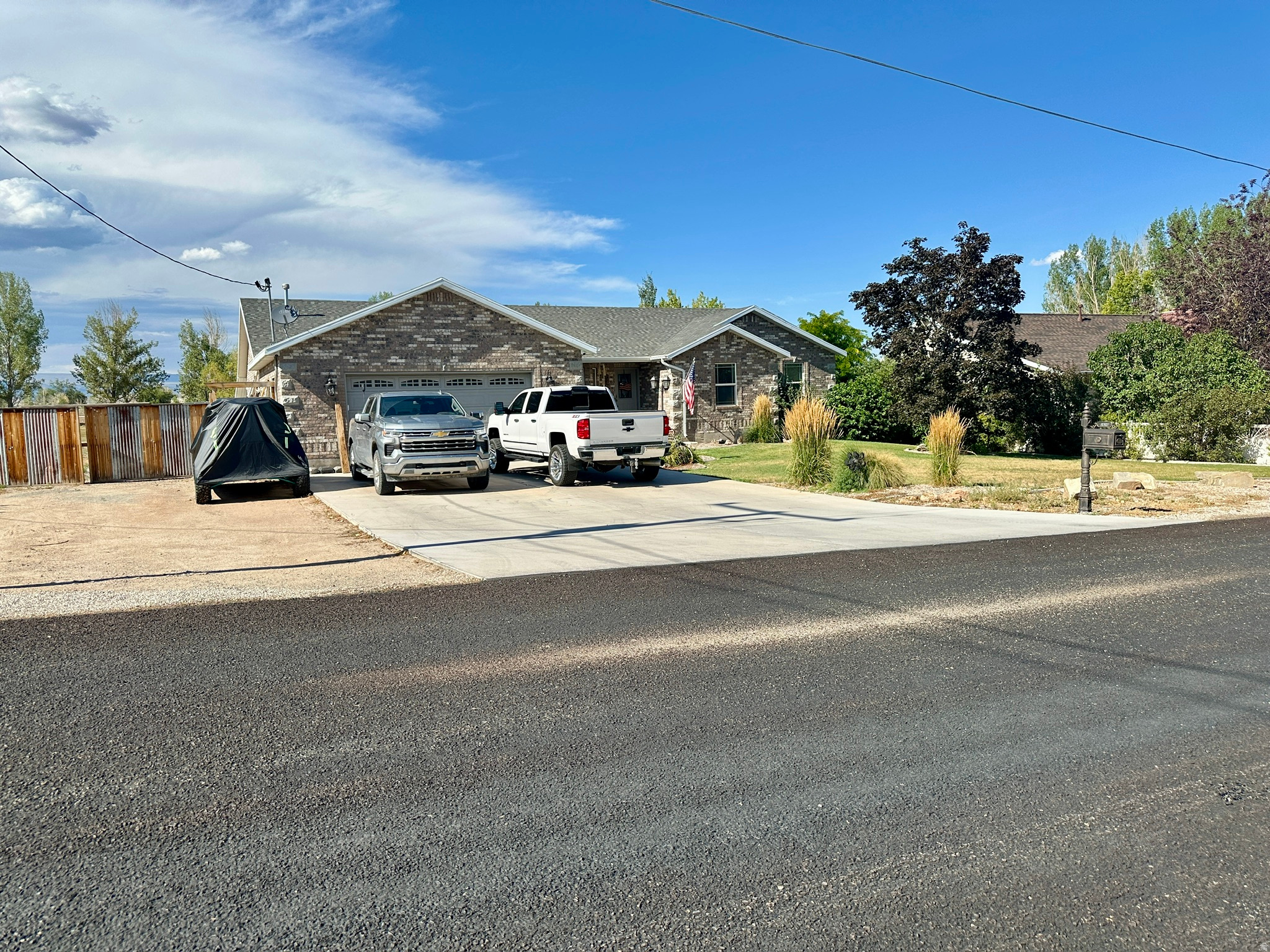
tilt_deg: -3.6
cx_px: 635
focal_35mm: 24
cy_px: 476
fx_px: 881
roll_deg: +0.6
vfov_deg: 56.8
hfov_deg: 71.6
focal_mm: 6.86
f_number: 1.78
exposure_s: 1/5000
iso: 80
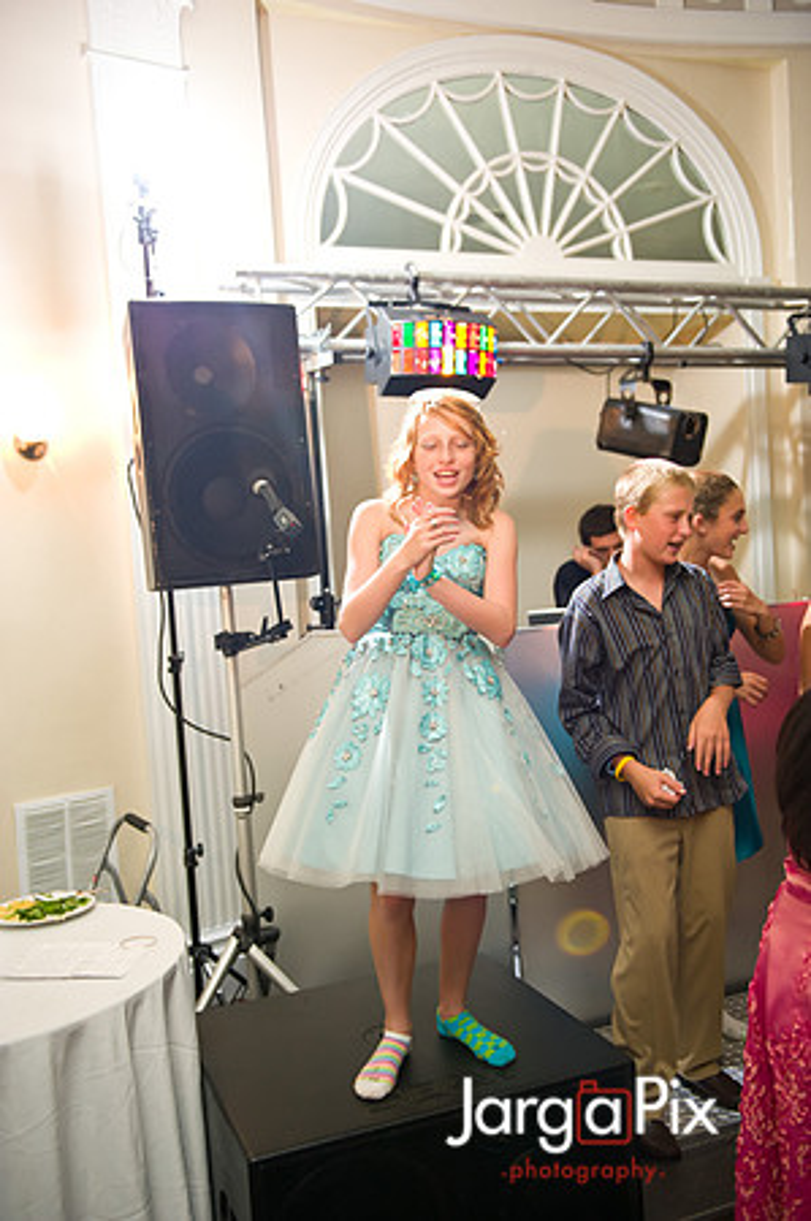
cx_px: 406
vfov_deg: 55.8
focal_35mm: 34
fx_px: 1151
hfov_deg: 38.8
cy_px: 610
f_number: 3.2
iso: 1600
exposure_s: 1/125
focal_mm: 34
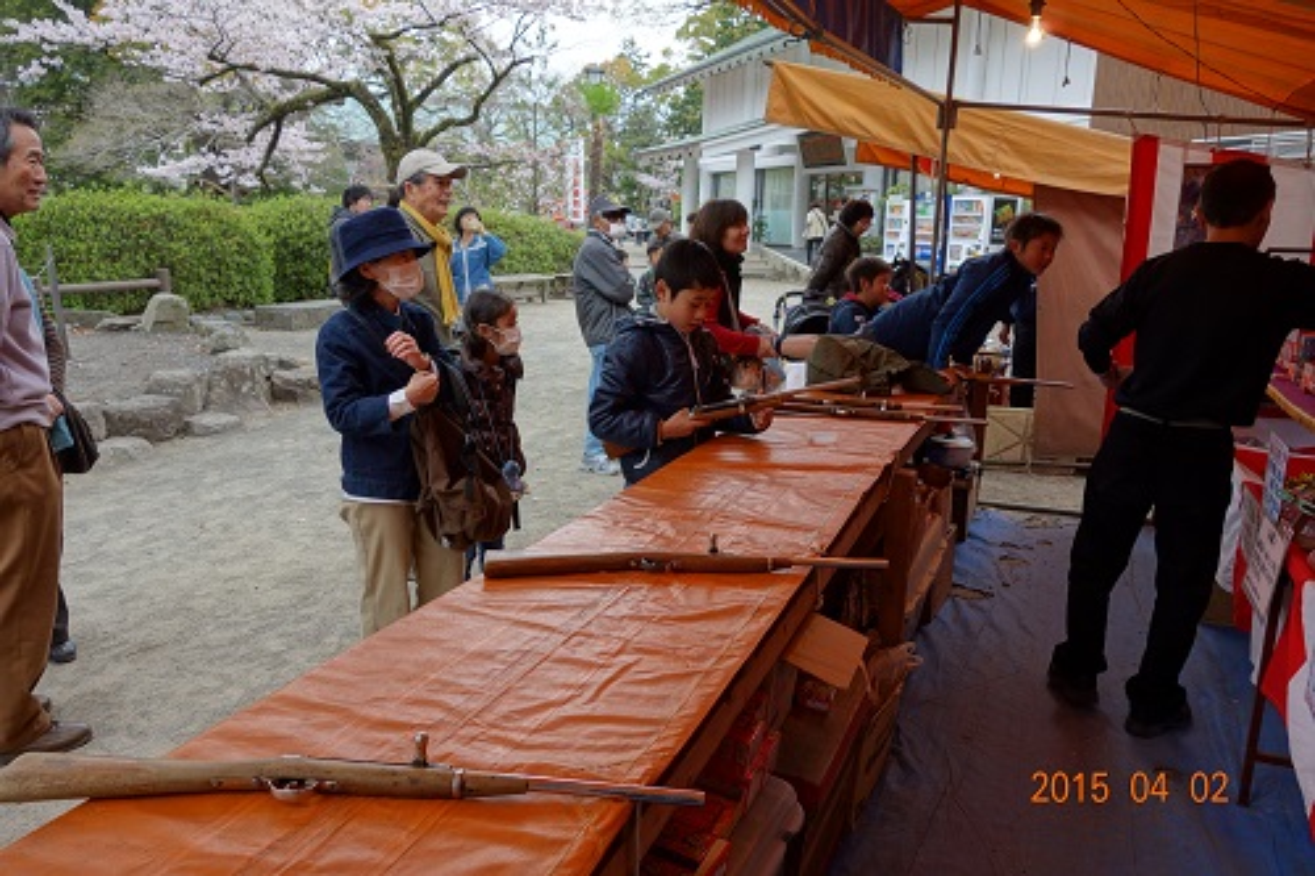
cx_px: 658
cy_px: 438
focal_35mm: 28
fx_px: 1022
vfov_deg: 46.4
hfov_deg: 65.5
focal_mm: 10.4
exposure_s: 1/100
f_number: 4.5
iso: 125
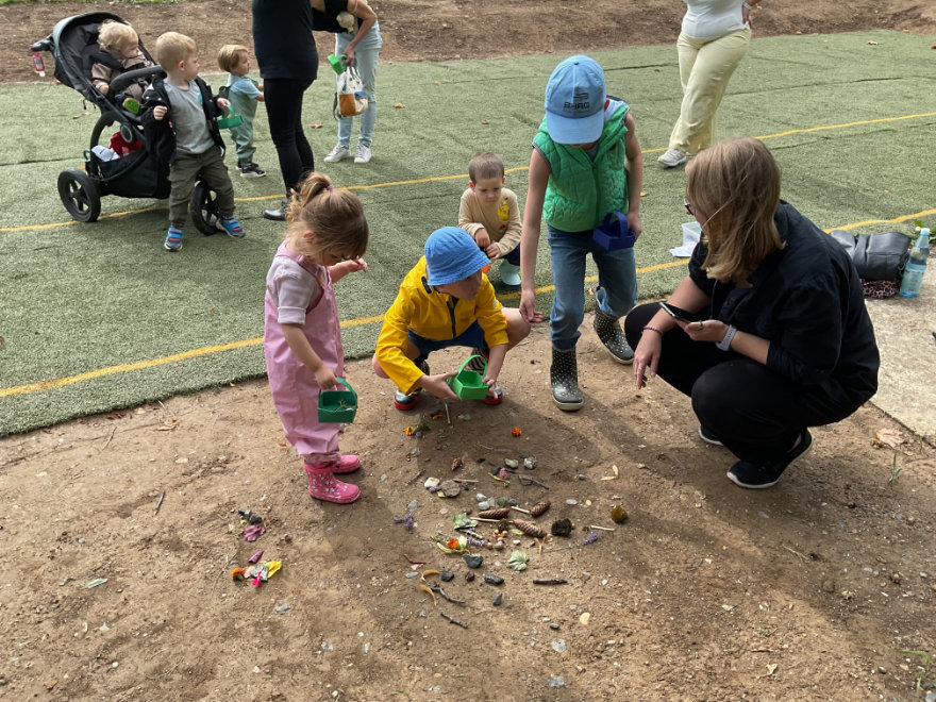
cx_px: 468
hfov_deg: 61.7
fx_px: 784
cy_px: 351
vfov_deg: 48.2
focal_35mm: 29
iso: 16
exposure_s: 1/446
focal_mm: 3
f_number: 1.8
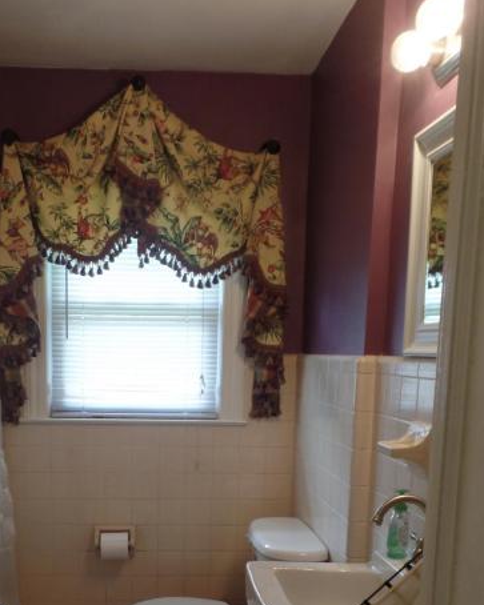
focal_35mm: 38
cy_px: 464
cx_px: 169
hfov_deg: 38.8
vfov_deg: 46.0
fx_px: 681
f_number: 2.8
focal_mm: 4.1
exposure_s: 1/30
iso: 120
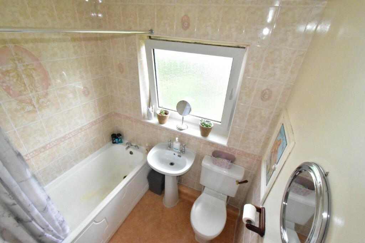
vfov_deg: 77.3
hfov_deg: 100.4
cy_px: 122
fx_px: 152
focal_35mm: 15
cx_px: 182
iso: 12800
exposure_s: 1/200
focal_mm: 10
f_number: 16
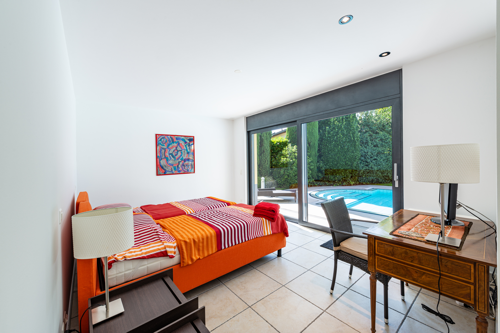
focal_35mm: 14
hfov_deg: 104.3
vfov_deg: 81.2
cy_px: 166
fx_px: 194
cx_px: 250
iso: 100
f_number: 9
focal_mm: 14
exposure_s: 1/10
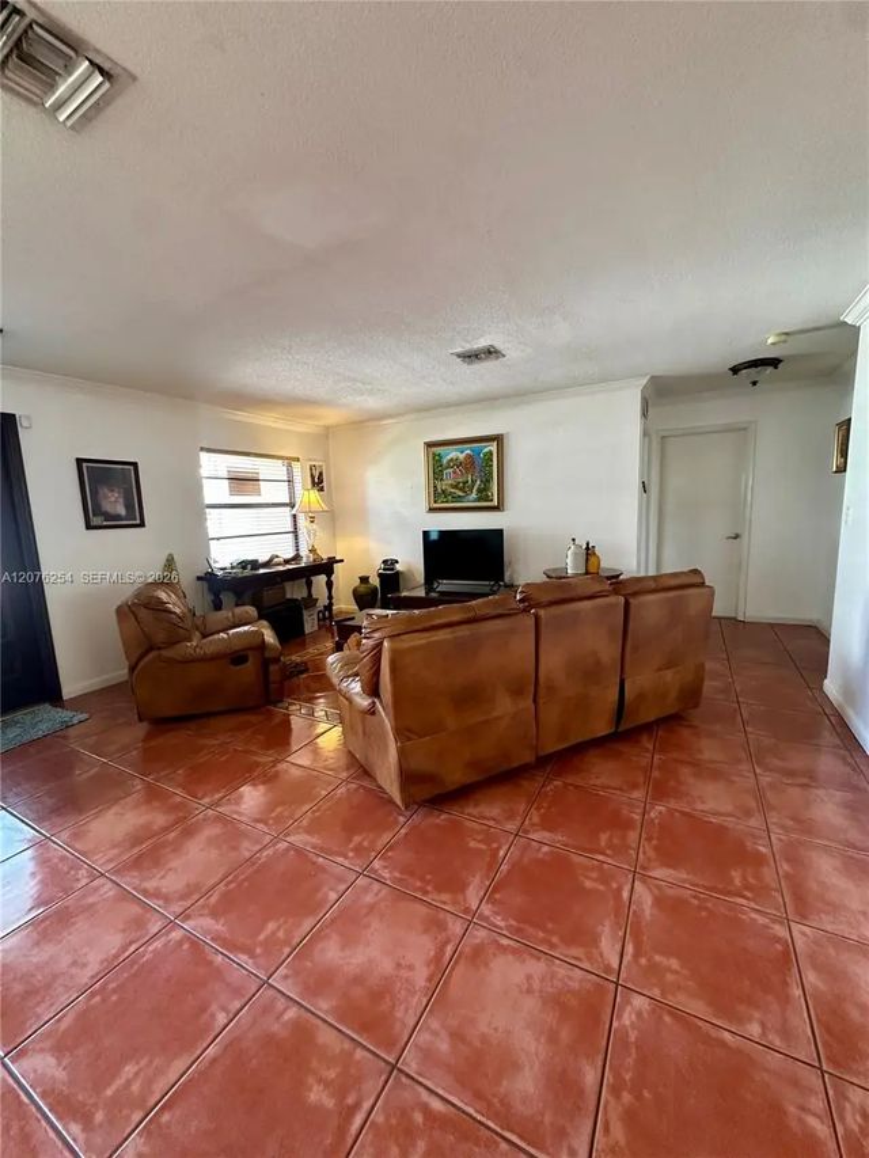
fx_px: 468
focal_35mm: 14
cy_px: 579
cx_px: 434
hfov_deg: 85.7
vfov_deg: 102.1
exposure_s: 1/60
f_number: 2.2
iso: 320
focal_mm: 2.22
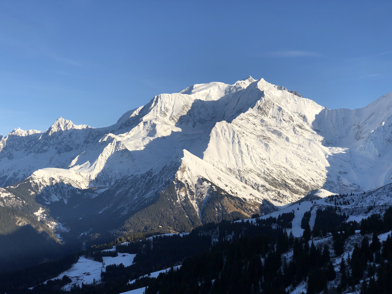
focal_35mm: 52
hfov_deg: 36.8
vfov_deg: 28.0
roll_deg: +0.8
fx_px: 589
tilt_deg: +5.2
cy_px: 147
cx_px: 196
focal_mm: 6
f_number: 2.4
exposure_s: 1/1312
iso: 16
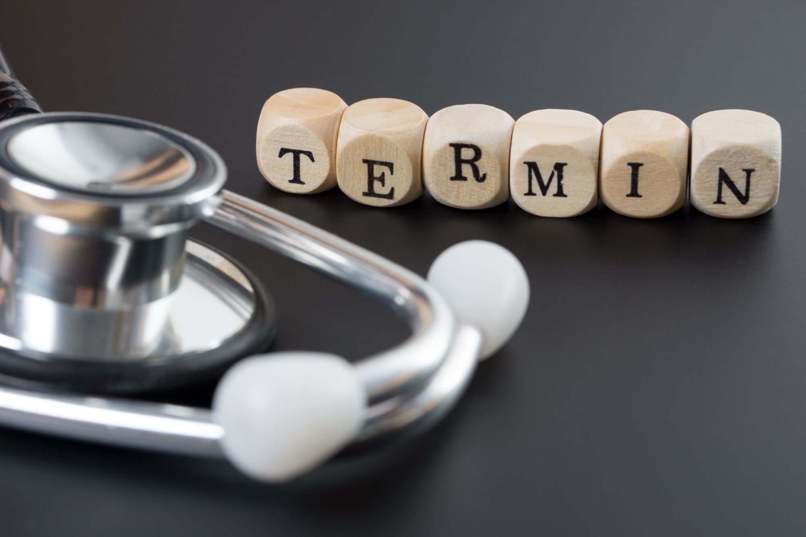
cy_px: 268
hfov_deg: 18.2
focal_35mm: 112
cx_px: 403
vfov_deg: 12.2
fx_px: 2518
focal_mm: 75
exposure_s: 1/160
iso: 100
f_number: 9
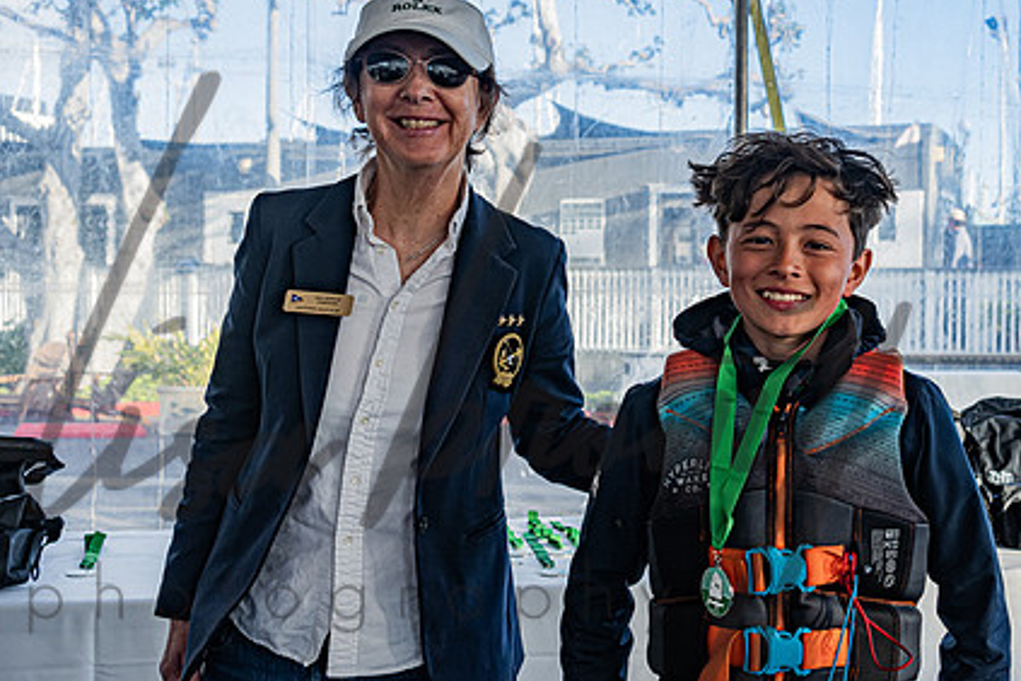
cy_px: 310
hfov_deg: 40.3
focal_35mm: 48
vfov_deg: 28.1
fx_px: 1361
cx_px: 724
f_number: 5
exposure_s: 1/250
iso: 200
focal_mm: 28.5
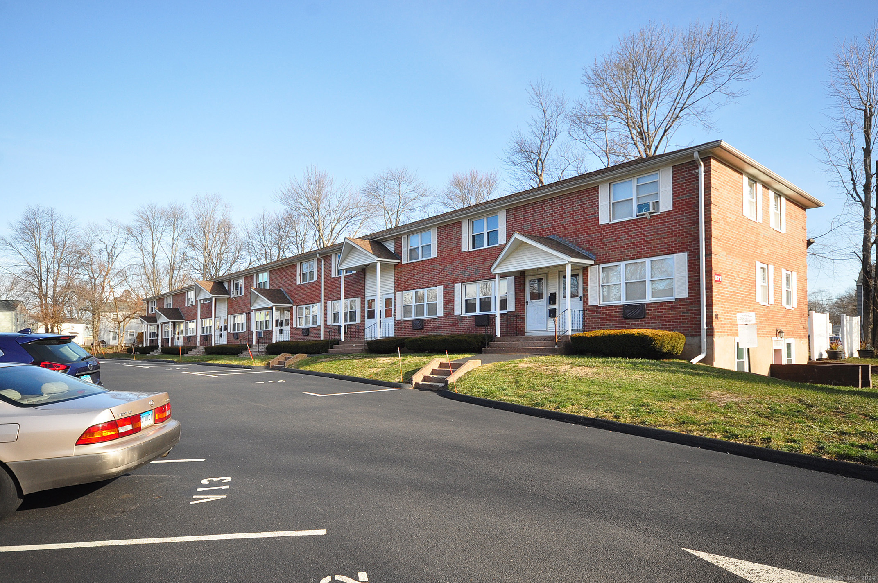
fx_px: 512
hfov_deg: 81.3
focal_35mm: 21
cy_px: 292
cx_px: 439
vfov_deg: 59.4
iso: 400
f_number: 8
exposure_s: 1/250
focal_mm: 14
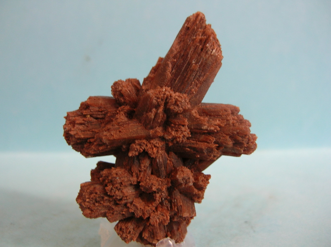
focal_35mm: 36
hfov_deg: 51.4
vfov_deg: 39.6
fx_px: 344
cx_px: 166
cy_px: 124
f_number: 2.7
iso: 50
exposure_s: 1/14.1
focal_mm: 6
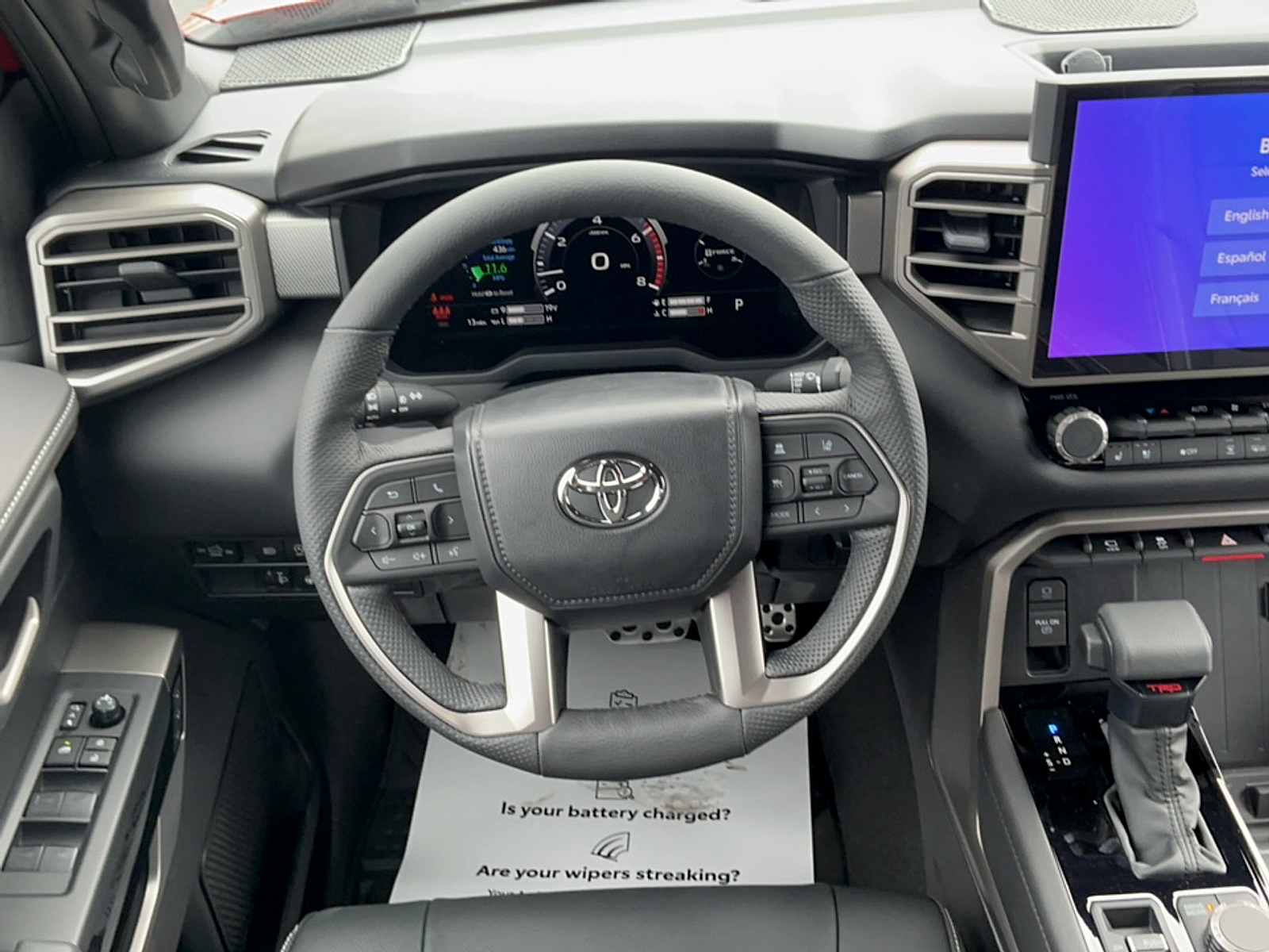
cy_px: 476
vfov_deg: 46.8
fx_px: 1100
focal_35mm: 30
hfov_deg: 60.0
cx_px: 634
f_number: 1.8
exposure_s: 1/60
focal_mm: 3
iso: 40
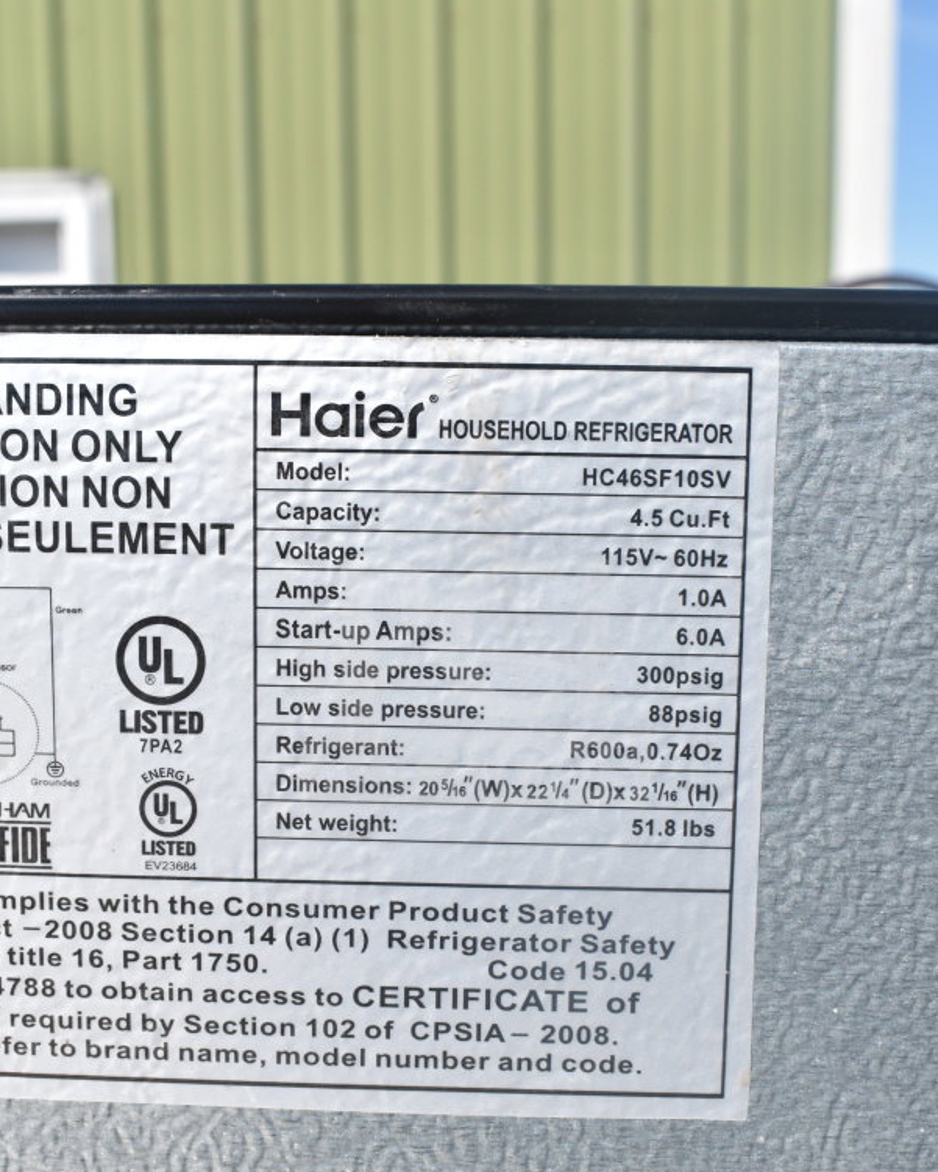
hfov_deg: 31.5
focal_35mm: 48
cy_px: 683
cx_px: 474
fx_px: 1665
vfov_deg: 38.7
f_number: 9
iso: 200
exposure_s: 1/320
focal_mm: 28
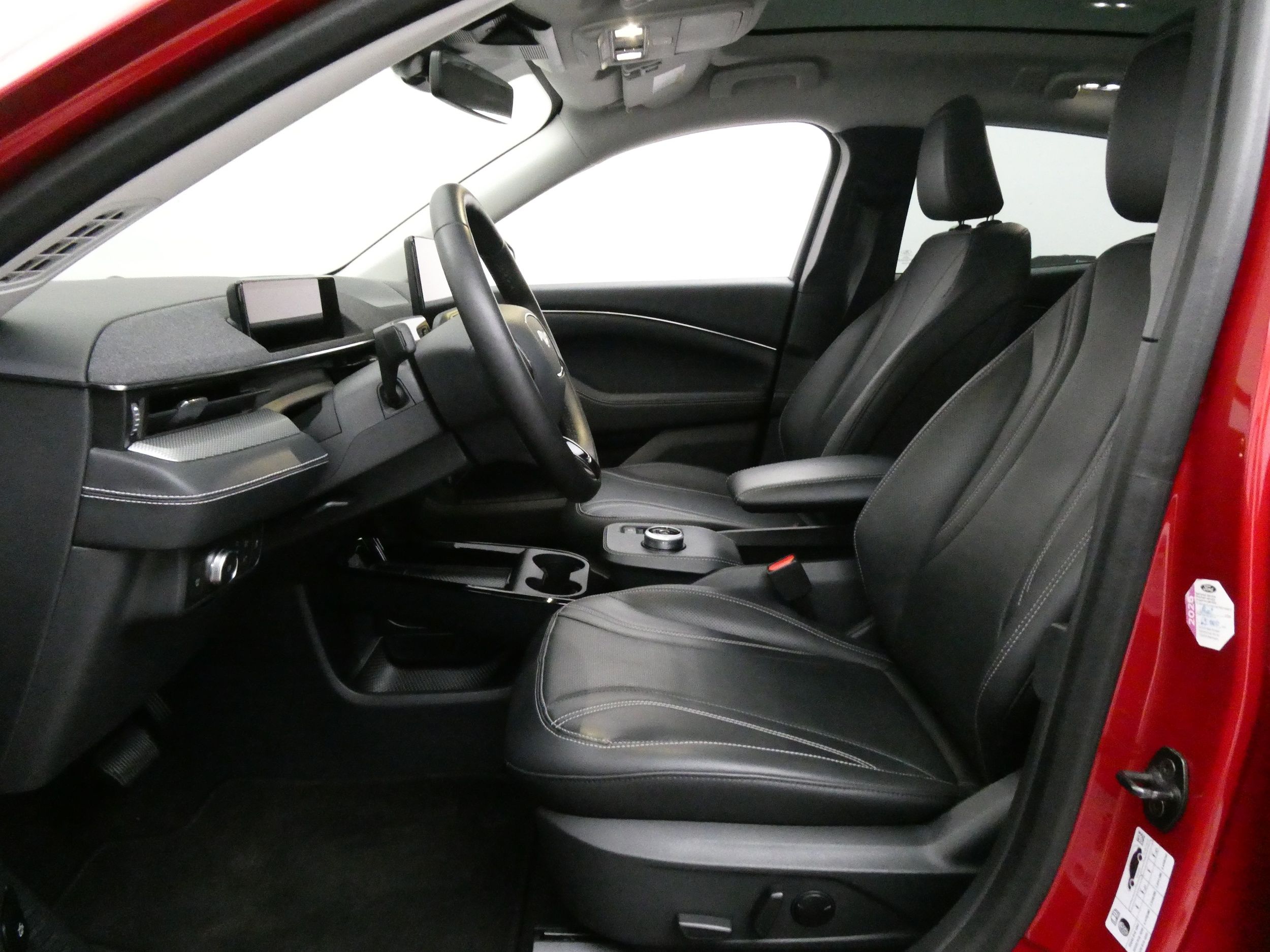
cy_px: 476
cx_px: 635
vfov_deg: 56.8
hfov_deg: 71.6
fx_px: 881
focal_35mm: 24
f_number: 3.3
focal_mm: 4.3
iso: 1600
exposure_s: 1/25
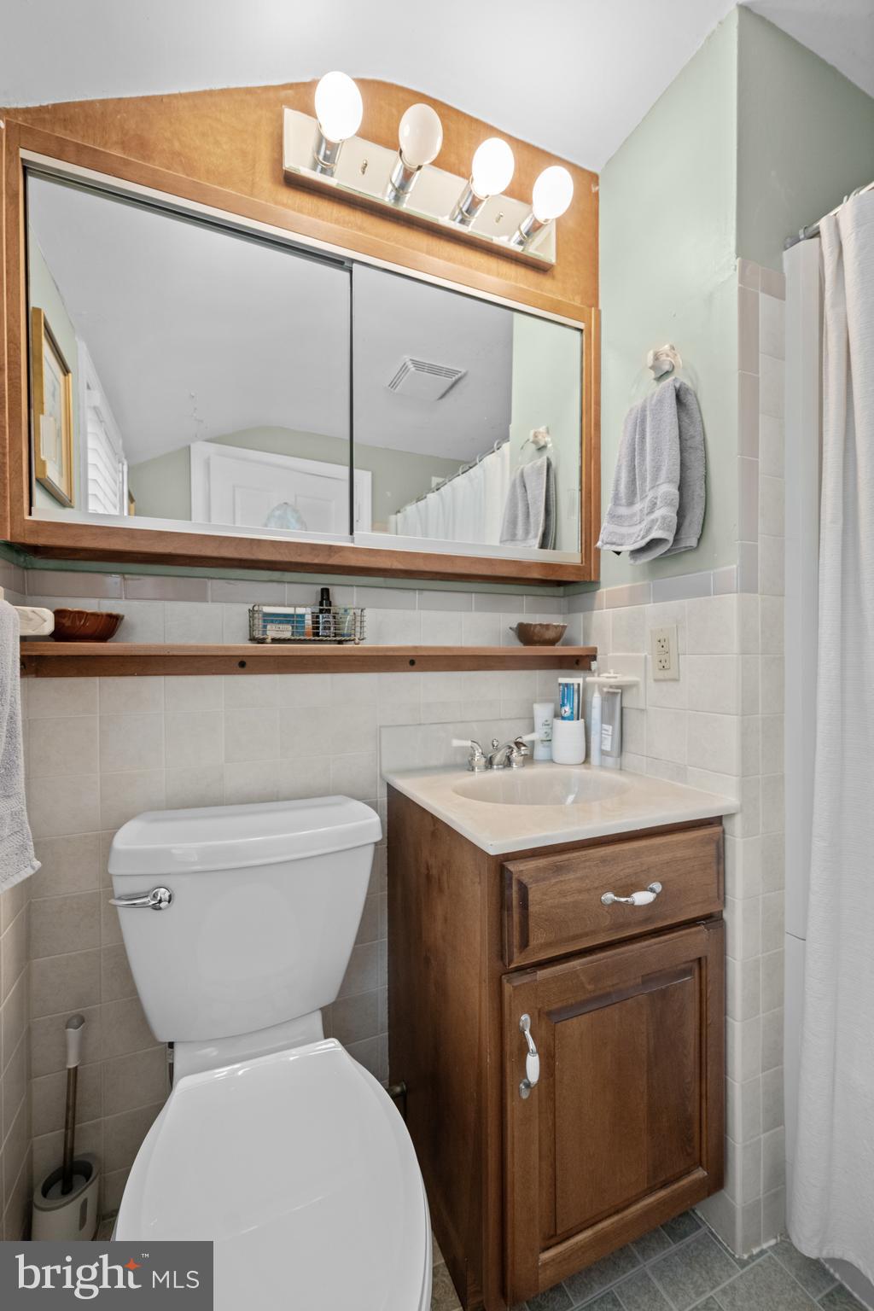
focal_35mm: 14
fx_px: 510
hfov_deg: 81.2
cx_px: 437
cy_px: 656
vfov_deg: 104.3
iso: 500
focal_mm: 14
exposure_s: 1/15
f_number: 5.6
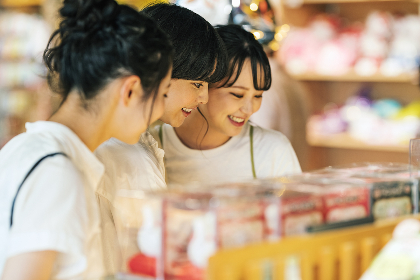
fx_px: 1225
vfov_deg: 13.0
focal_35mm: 105
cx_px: 210
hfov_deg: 19.5
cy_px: 140
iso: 500
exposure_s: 1/200
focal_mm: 105
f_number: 2
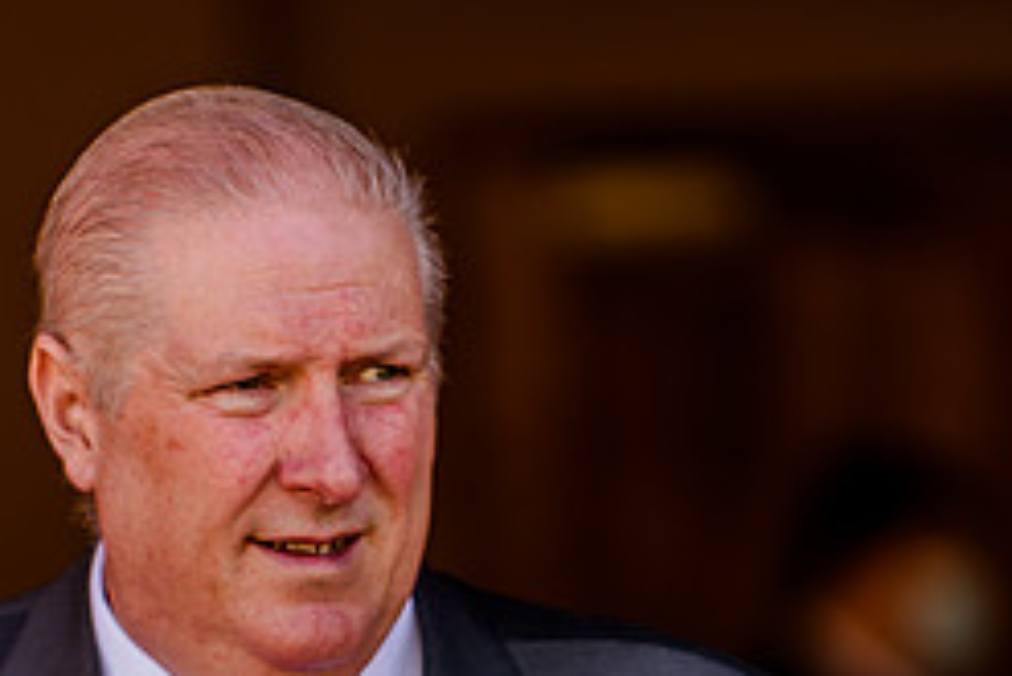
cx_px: 483
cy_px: 621
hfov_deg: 4.6
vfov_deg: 3.1
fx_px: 12544
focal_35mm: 446
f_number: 2.8
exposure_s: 1/160
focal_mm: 190
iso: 125
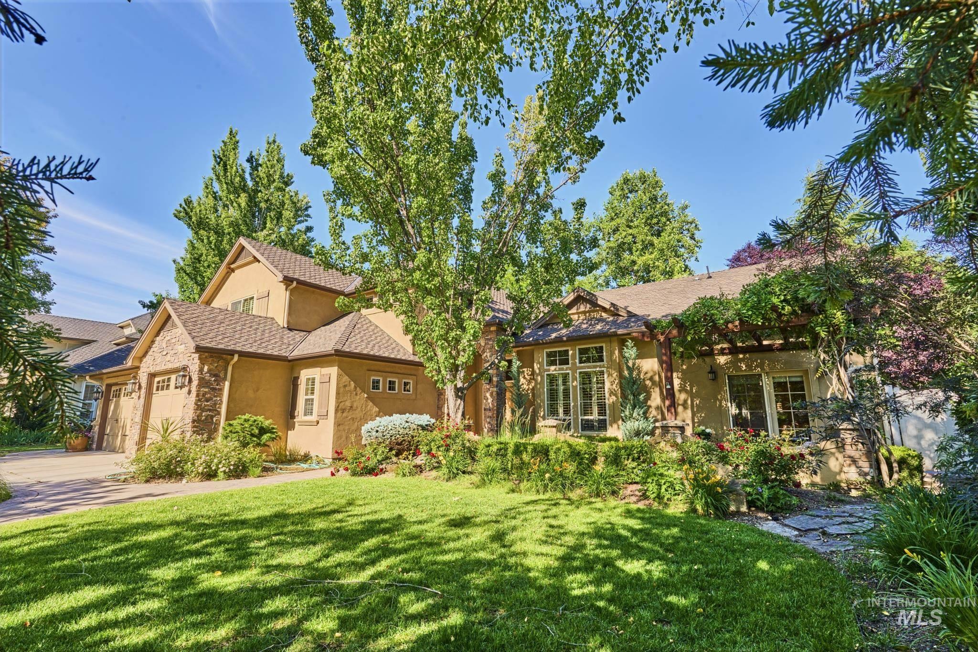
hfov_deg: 96.7
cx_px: 489
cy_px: 326
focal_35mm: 16
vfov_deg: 73.7
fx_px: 435
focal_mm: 16
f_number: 16
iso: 100
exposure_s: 1/60
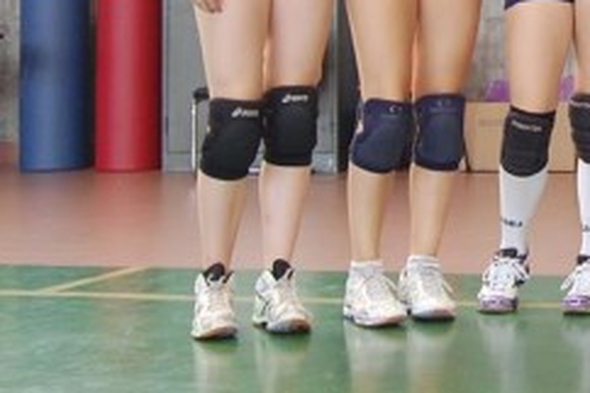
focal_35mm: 104
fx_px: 1703
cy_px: -117
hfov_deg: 18.2
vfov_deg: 12.7
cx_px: 787
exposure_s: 1/20
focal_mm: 24
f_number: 6.3
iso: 800
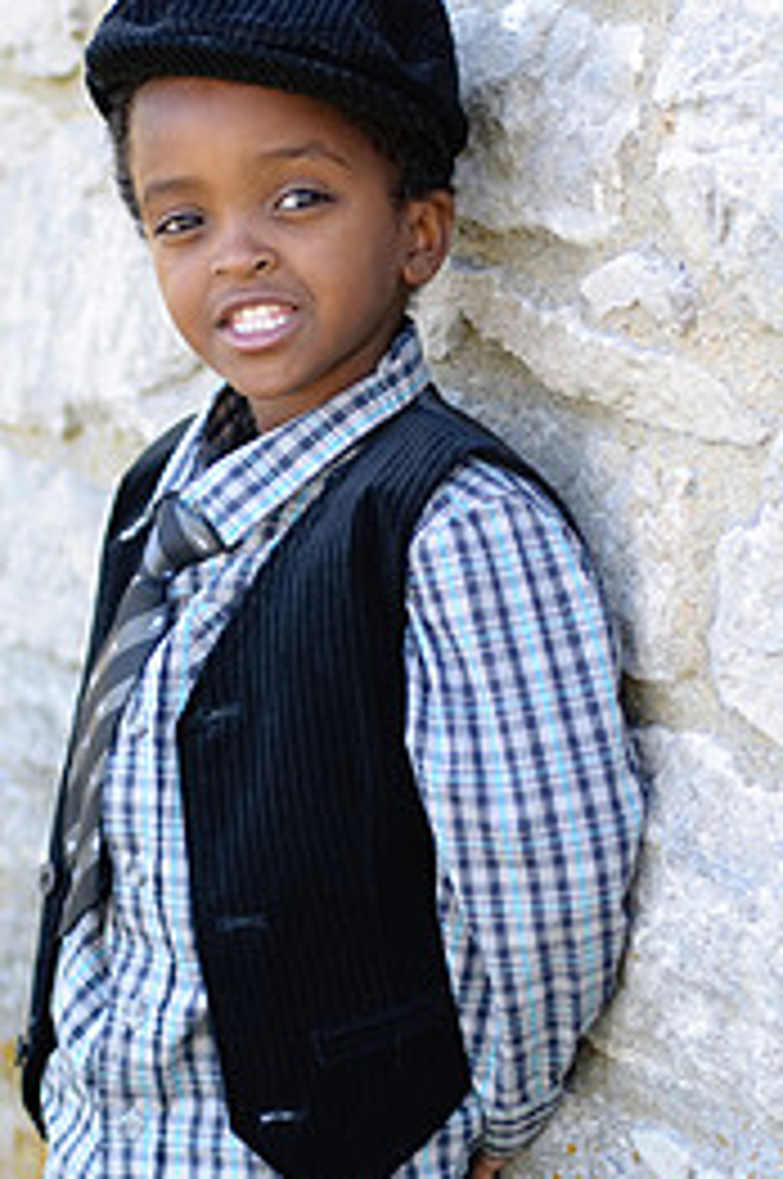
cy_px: 747
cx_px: 268
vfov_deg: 15.9
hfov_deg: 10.6
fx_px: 4219
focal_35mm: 129
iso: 200
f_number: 2.2
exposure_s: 1/320
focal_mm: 50
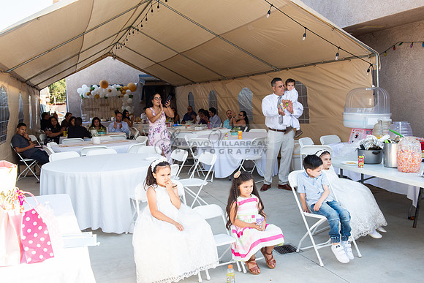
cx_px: 212
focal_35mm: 35
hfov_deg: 54.4
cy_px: 142
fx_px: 412
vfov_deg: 37.9
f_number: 9
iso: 400
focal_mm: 35
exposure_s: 1/160
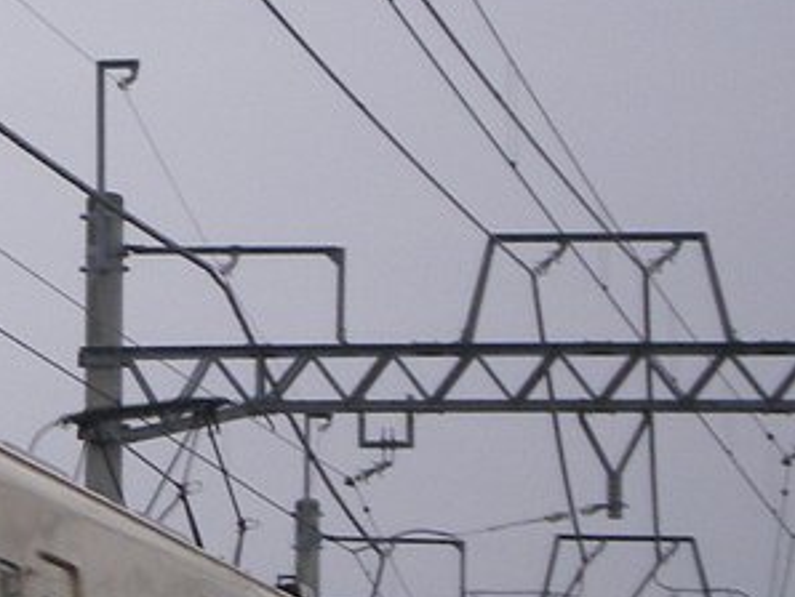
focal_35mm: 254
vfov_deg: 5.9
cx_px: -352
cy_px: 261
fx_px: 5838
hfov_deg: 7.7
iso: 160
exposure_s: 1/50
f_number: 4.6
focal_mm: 12.3
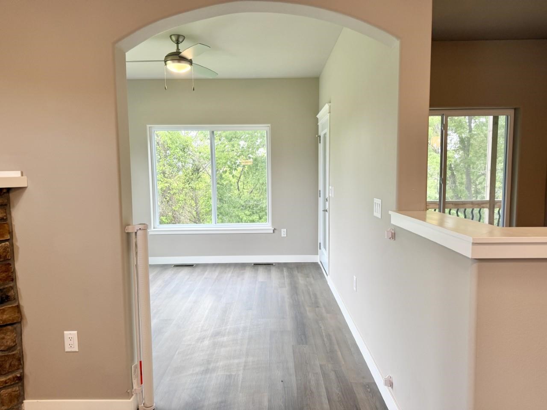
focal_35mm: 24
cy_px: 205
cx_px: 274
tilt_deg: -5.2
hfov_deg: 71.6
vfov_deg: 56.8
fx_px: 379
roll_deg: +0.8
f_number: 1.78
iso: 100
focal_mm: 6.76
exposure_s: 1/120
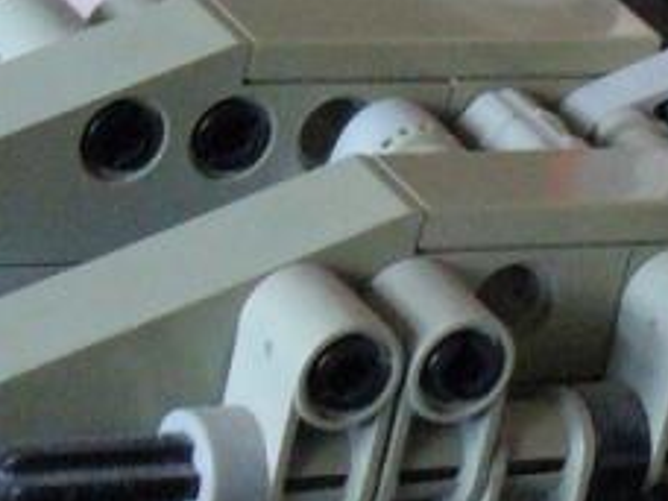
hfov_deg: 7.3
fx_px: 5210
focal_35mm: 270
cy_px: 322
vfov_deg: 5.5
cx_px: 841
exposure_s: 1/30
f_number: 3.1
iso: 400
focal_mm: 9.9
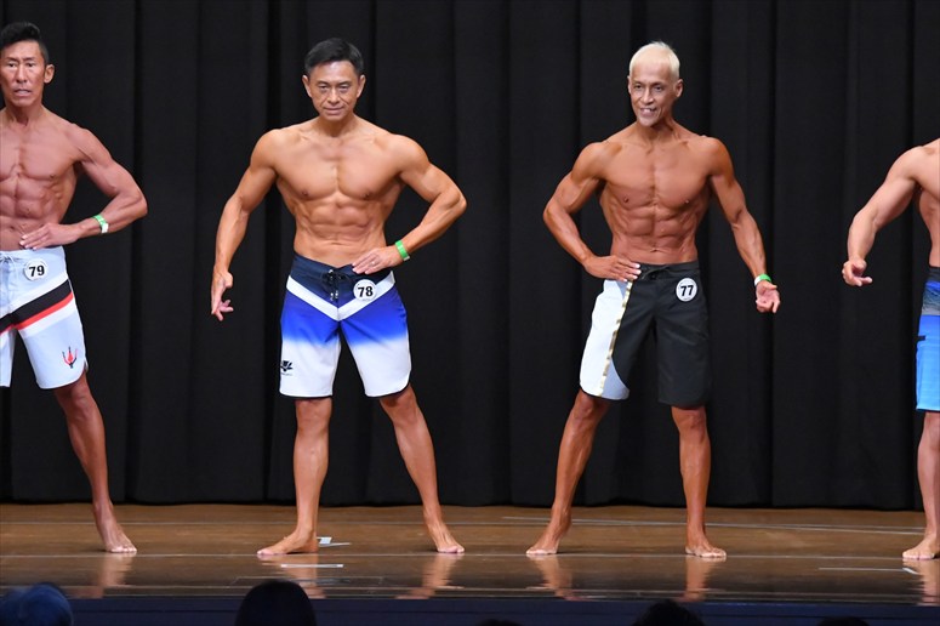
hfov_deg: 9.2
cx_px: 470
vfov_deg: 6.1
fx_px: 5872
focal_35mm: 225
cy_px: 313
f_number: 5.6
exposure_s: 1/400
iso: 8000
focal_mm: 150
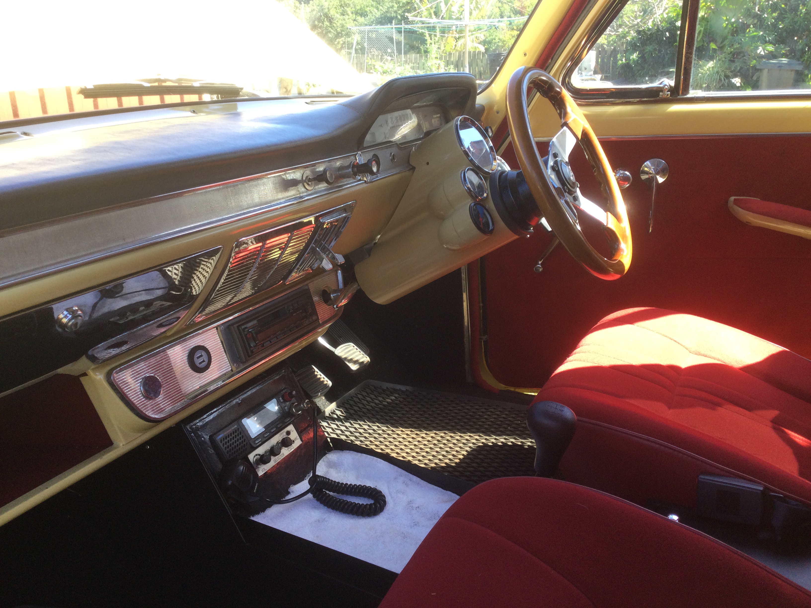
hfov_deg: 58.4
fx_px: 726
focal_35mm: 31
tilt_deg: -18.6
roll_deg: -0.7
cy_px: 304
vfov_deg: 45.4
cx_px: 406
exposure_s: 1/100
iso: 32
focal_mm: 3.3
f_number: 2.4
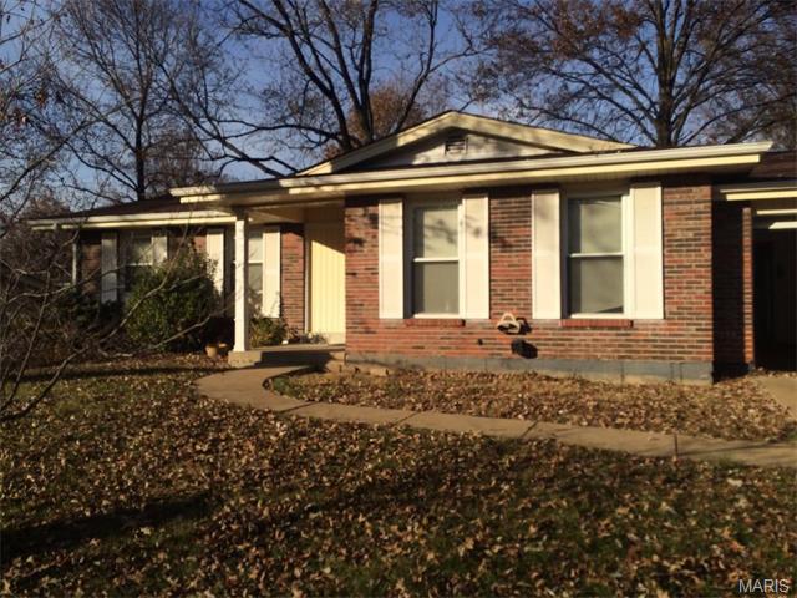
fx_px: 668
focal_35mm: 29
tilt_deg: -0.3
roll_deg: -0.1
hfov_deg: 61.7
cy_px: 299
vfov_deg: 48.2
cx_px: 398
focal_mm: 4.15
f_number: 2.2
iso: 32
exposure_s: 1/2283
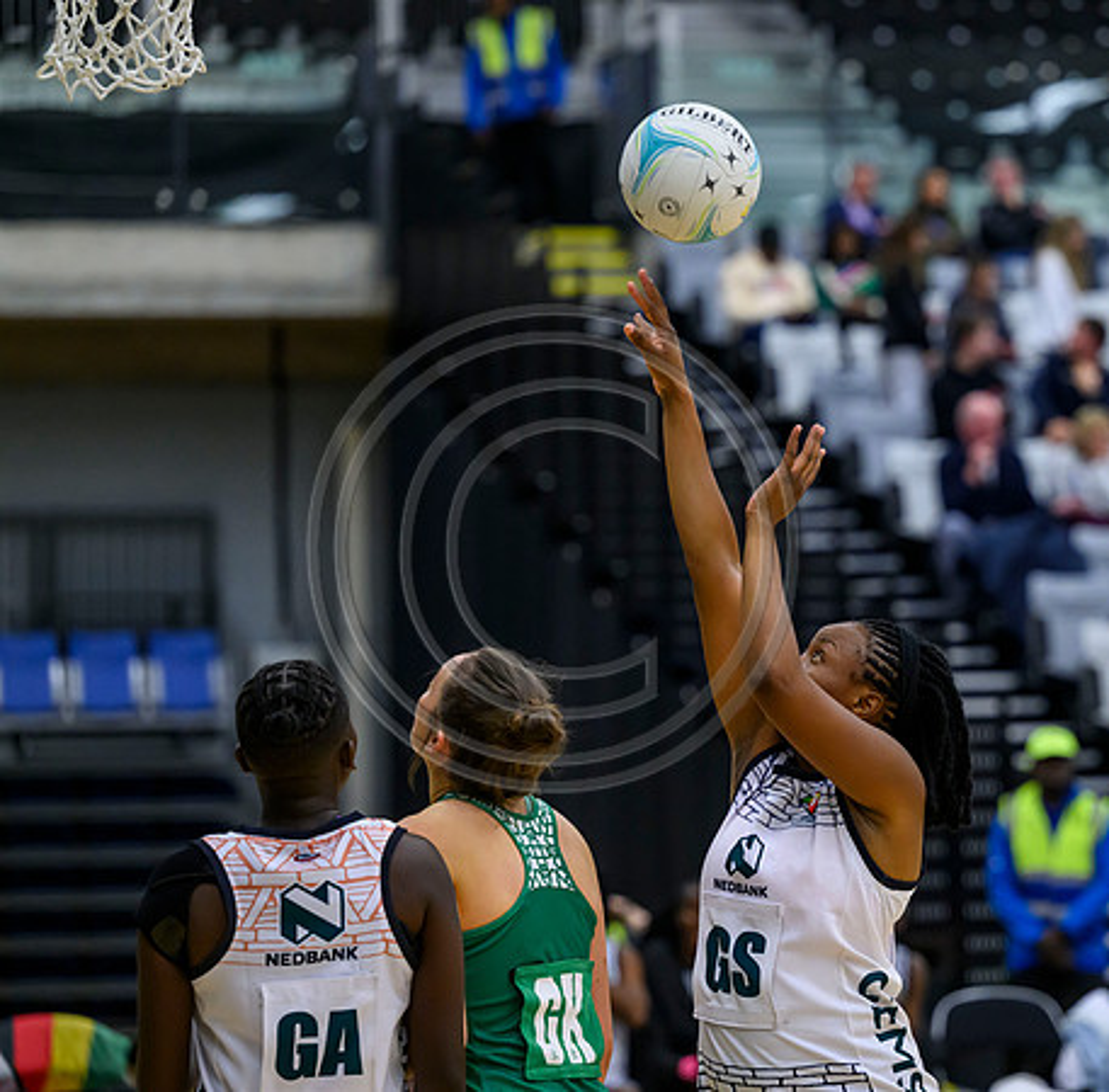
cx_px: 775
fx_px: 6592
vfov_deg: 9.5
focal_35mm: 183
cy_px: 546
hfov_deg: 9.6
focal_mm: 145
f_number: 3.2
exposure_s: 1/1000
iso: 4000
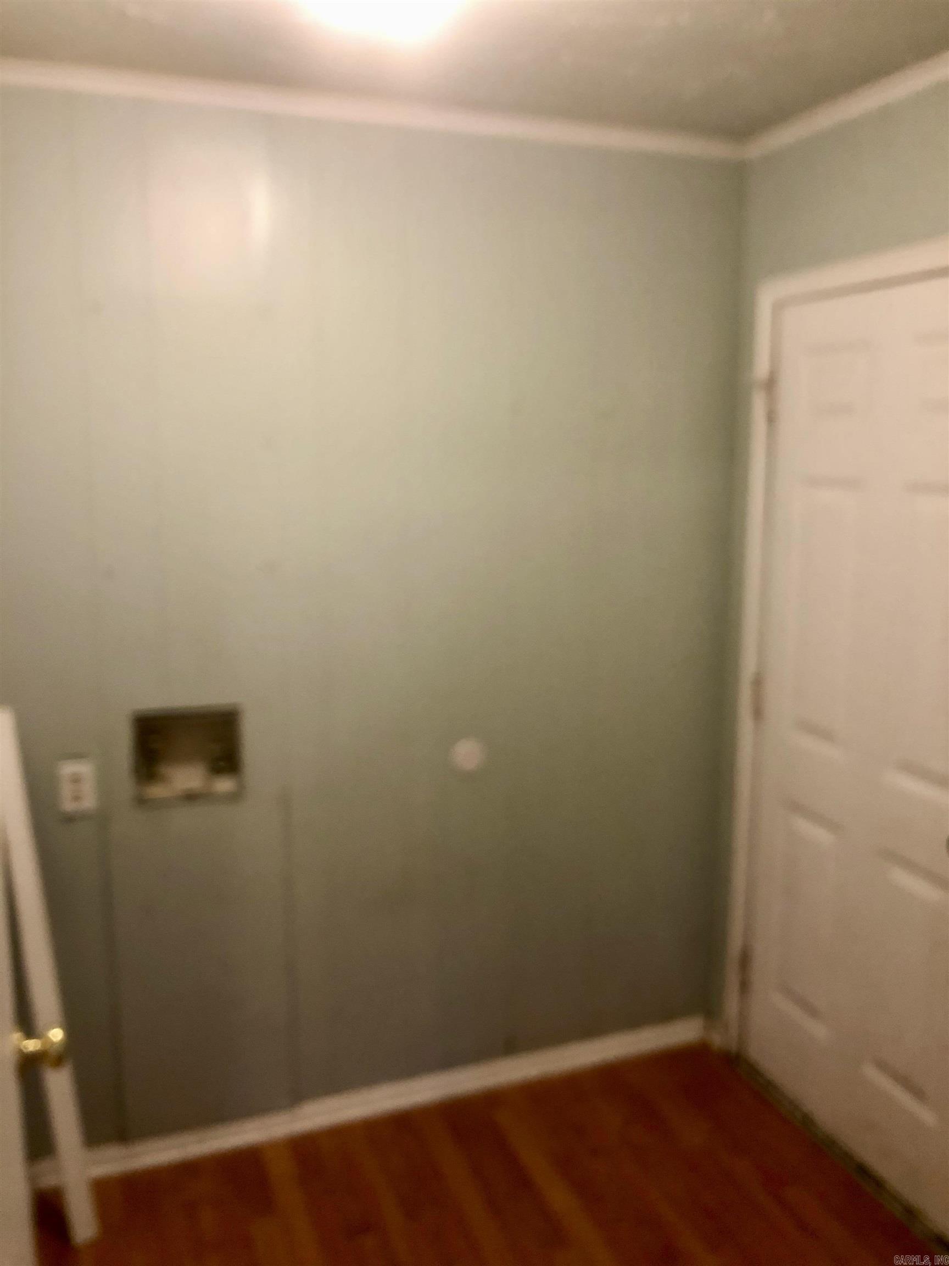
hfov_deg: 49.7
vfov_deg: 63.4
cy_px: 633
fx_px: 1023
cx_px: 474
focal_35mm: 28
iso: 64
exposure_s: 1/15
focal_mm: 3.99
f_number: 1.8
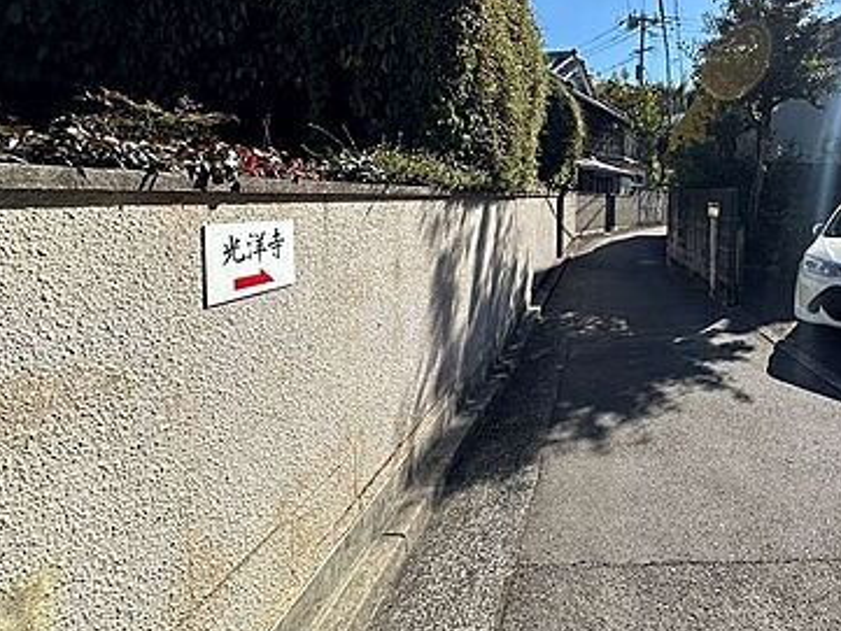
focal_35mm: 22
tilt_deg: -4.1
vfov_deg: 60.4
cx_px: 601
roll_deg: -1.3
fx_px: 535
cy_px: 242
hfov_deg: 72.5
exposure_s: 1/1511
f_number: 2.2
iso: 50
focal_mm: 2.22
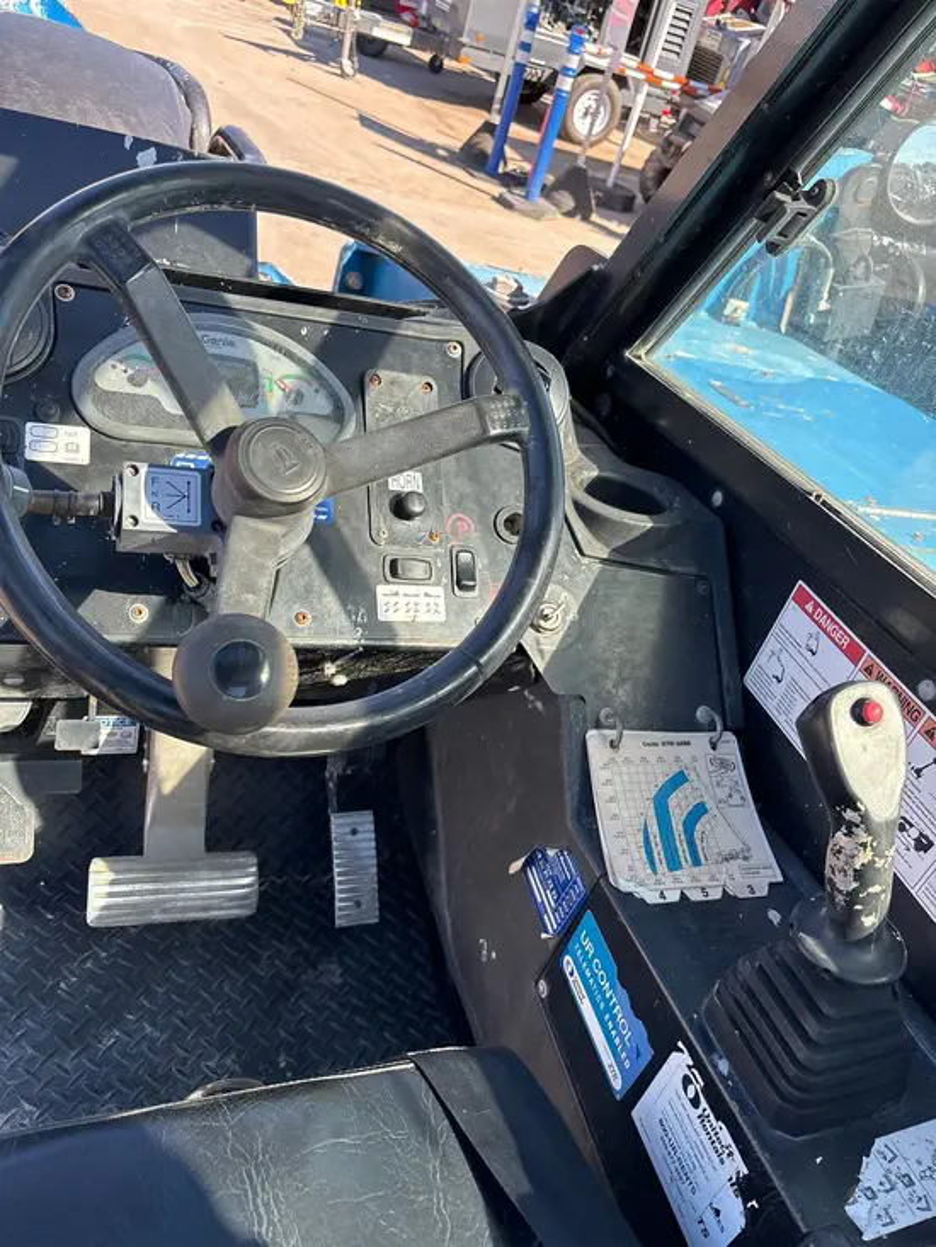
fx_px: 937
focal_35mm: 26
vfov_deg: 67.3
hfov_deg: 53.1
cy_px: 624
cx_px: 468
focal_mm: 5.96
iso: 50
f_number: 1.6
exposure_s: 1/550
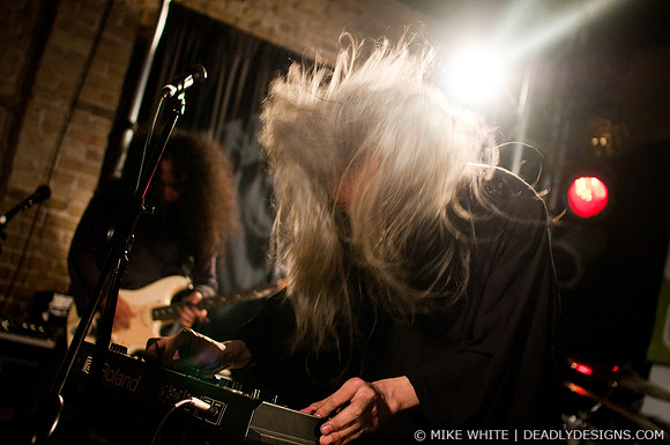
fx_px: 836
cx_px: 335
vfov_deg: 29.8
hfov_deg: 43.7
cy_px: 222
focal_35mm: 45
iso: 1000
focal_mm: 30
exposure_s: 1/100
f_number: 2.8
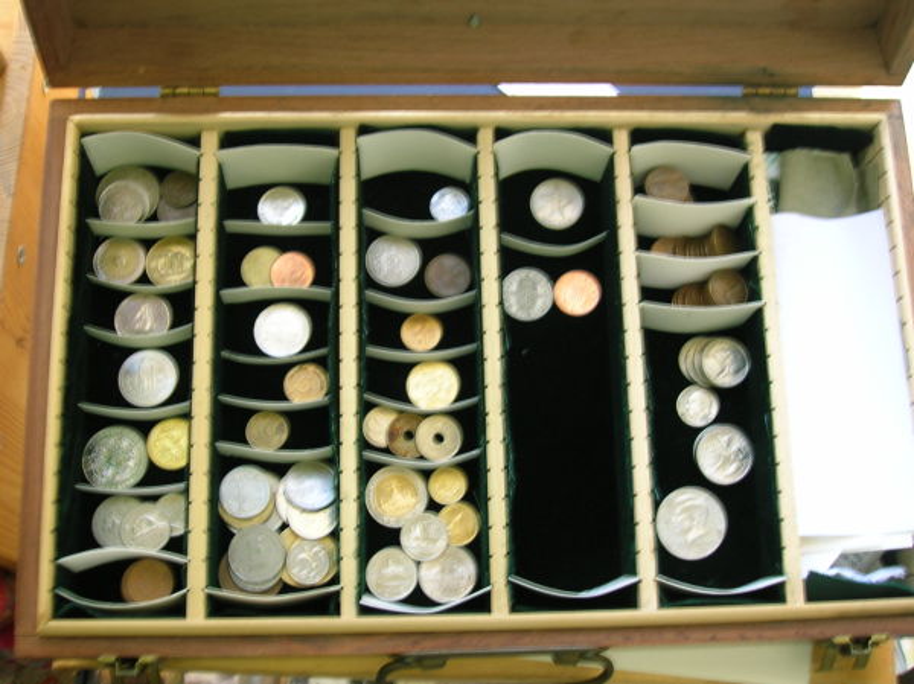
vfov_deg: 31.5
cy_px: 342
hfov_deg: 41.3
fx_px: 1214
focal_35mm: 46
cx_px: 457
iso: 50
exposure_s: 1/7.7
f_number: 3.2
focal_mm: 7.7
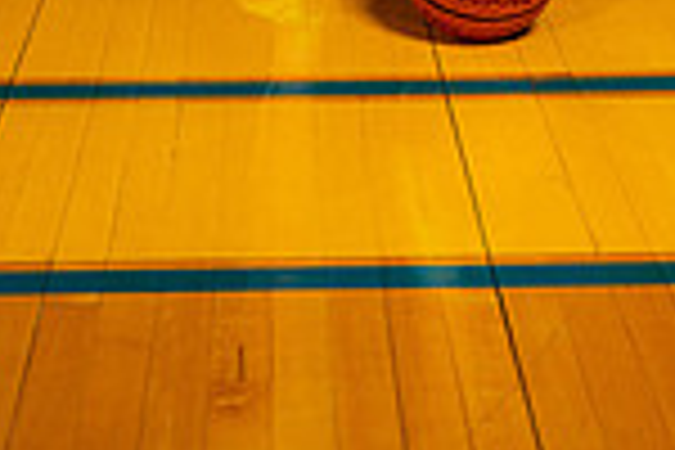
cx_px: 310
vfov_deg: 11.6
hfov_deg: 20.0
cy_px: -540
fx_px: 1912
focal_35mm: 102
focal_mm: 34
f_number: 4
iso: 160
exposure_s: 1/250
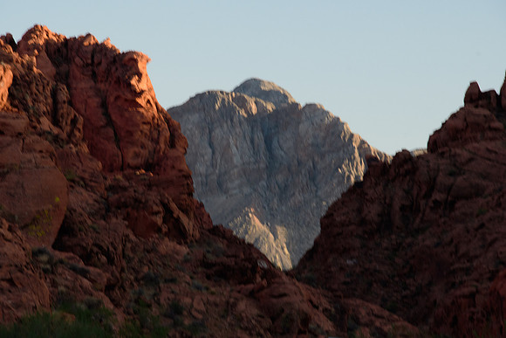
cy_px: 169
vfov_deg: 5.0
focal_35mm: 278
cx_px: 253
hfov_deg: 7.4
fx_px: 3901
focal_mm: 185
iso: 640
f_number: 11
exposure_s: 1/80
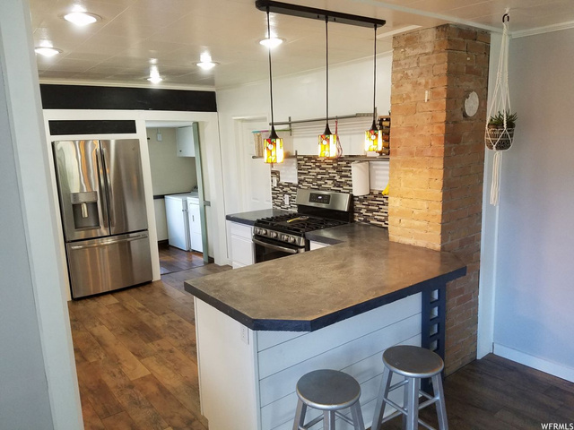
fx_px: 431
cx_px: 287
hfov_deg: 67.3
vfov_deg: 53.1
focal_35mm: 26
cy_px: 215
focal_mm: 4.2
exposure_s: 1/60
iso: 160
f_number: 1.7
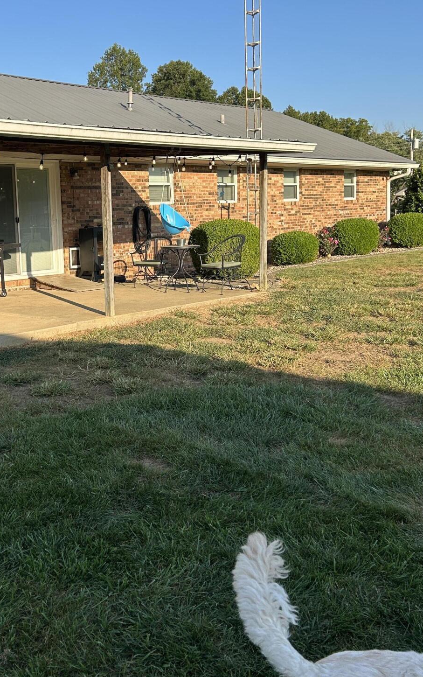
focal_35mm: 38
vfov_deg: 51.3
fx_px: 701
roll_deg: +1.3
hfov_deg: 32.8
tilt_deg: -5.0
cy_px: 287
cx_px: 93
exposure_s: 1/2165
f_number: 1.5
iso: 50
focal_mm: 5.7
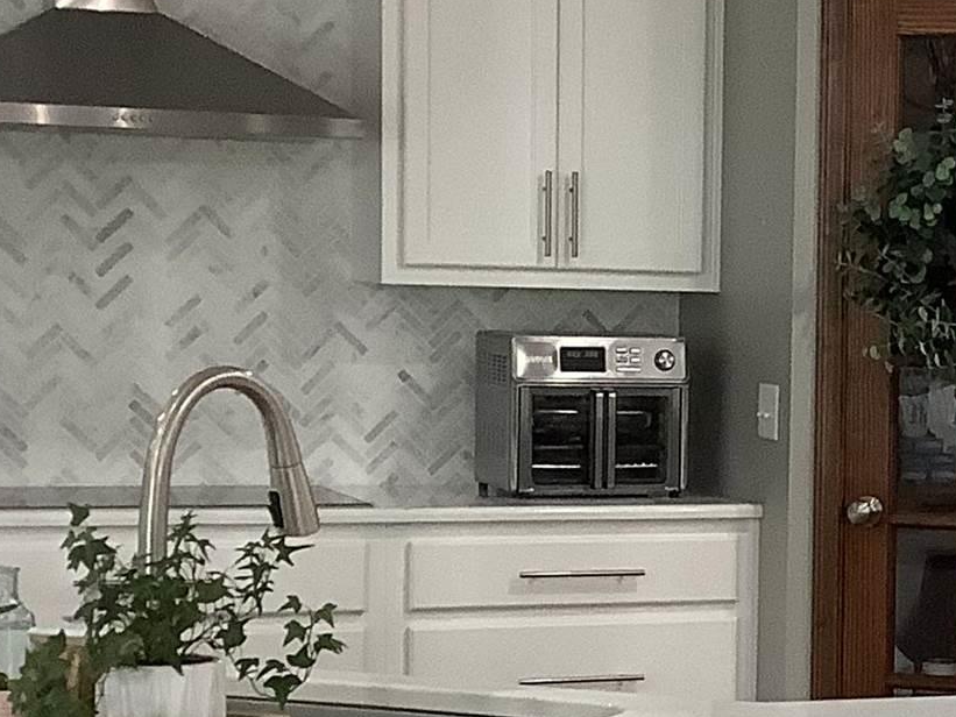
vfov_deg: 12.7
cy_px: 524
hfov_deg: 16.2
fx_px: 3204
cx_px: 1177
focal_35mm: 116
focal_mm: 3.3
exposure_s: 1/60
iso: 125
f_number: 2.4
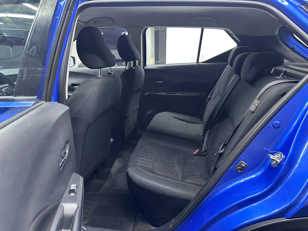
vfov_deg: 56.8
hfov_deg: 71.6
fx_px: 214
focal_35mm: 24
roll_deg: +0.5
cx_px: 154
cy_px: 116
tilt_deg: -18.8
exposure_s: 1/50
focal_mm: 6.86
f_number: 1.78
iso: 500
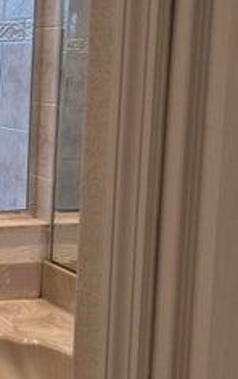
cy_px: 124
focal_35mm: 66
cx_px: -233
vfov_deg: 30.8
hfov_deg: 15.7
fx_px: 683
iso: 250
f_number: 1.8
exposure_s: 1/120
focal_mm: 5.4
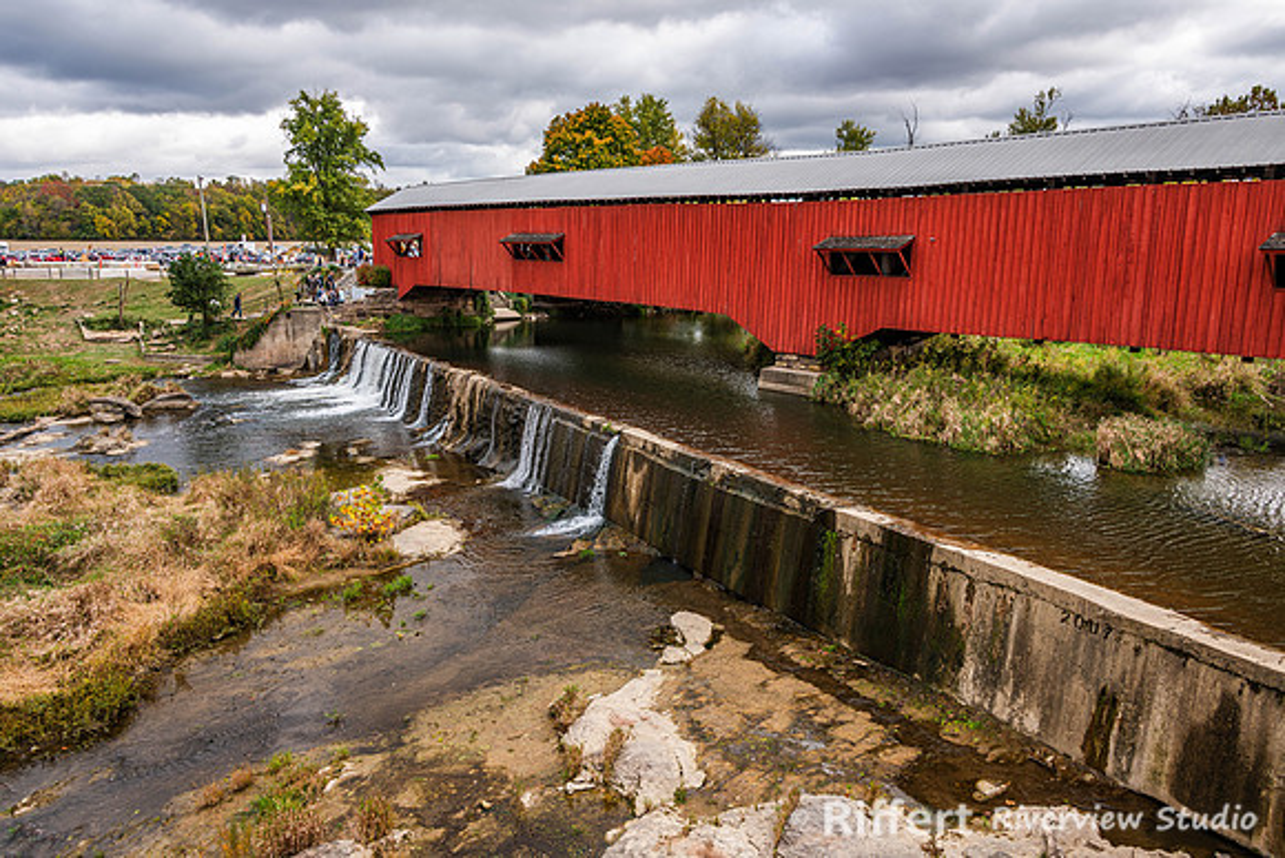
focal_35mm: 28
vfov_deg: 46.4
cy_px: 429
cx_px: 642
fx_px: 1000
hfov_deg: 65.5
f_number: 8
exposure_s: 1/160
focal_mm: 28
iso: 110
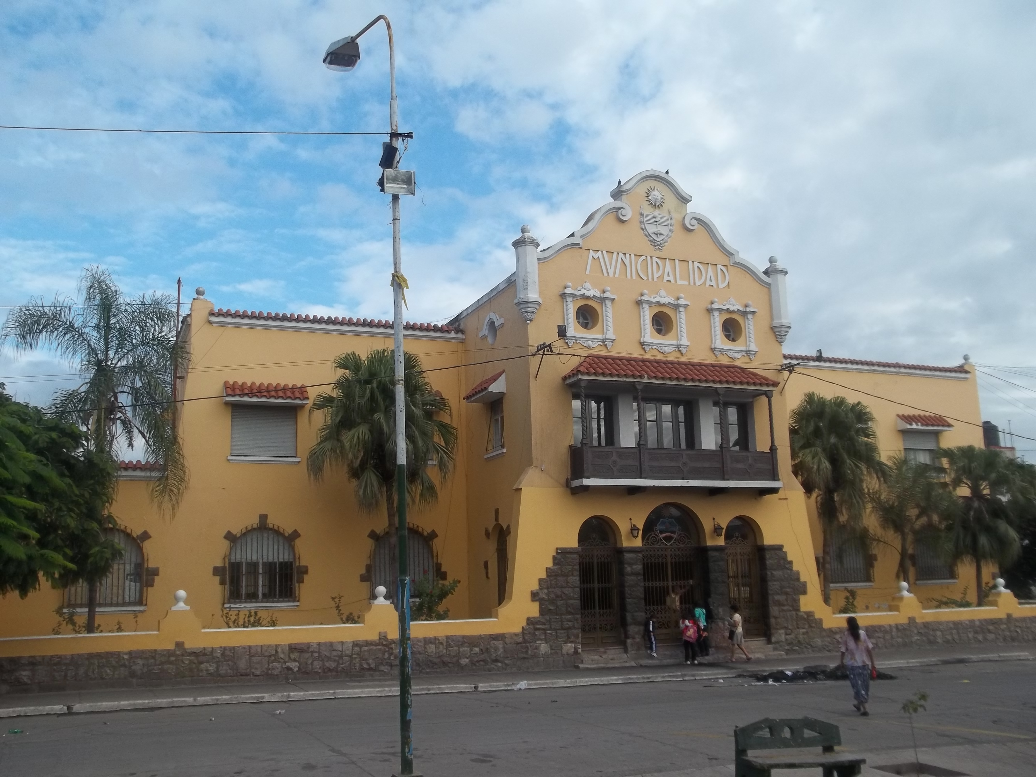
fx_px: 988
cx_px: 518
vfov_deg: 42.9
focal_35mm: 33
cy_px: 388
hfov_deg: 55.4
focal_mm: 5.9
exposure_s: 1/125
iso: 64
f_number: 8
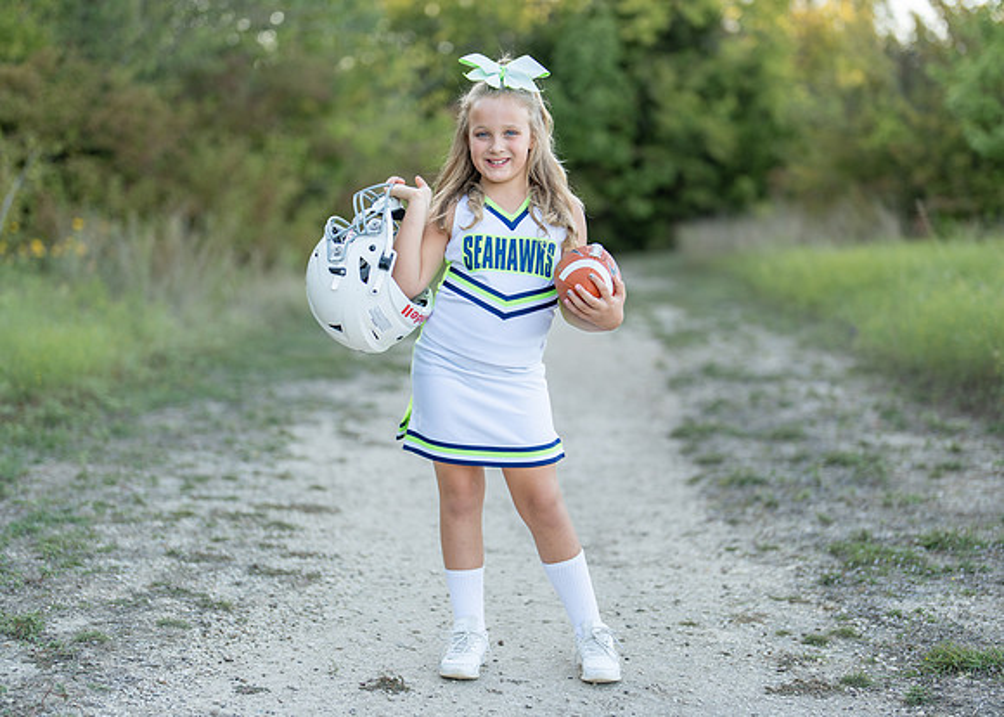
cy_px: 371
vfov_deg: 22.1
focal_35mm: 64
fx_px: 1837
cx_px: 517
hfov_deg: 30.6
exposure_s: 1/640
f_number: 1.2
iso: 100
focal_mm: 50
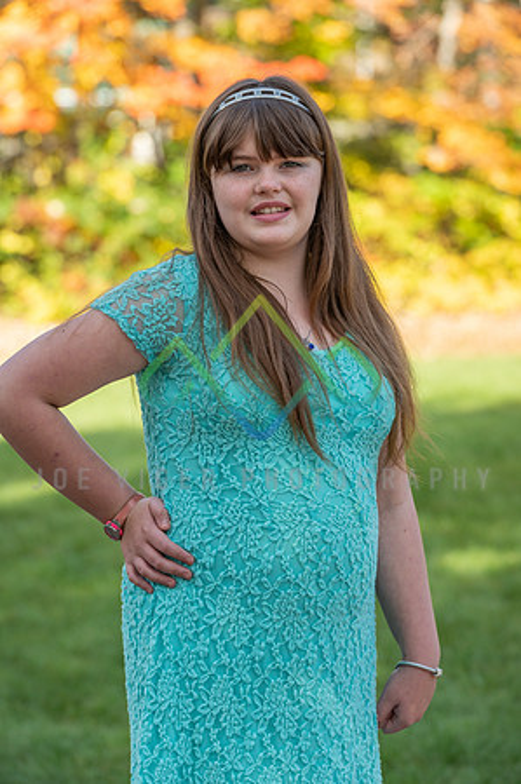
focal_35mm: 200
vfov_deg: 10.3
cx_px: 260
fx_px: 4351
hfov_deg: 6.9
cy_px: 392
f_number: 6.3
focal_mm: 200
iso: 100
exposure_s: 1/125
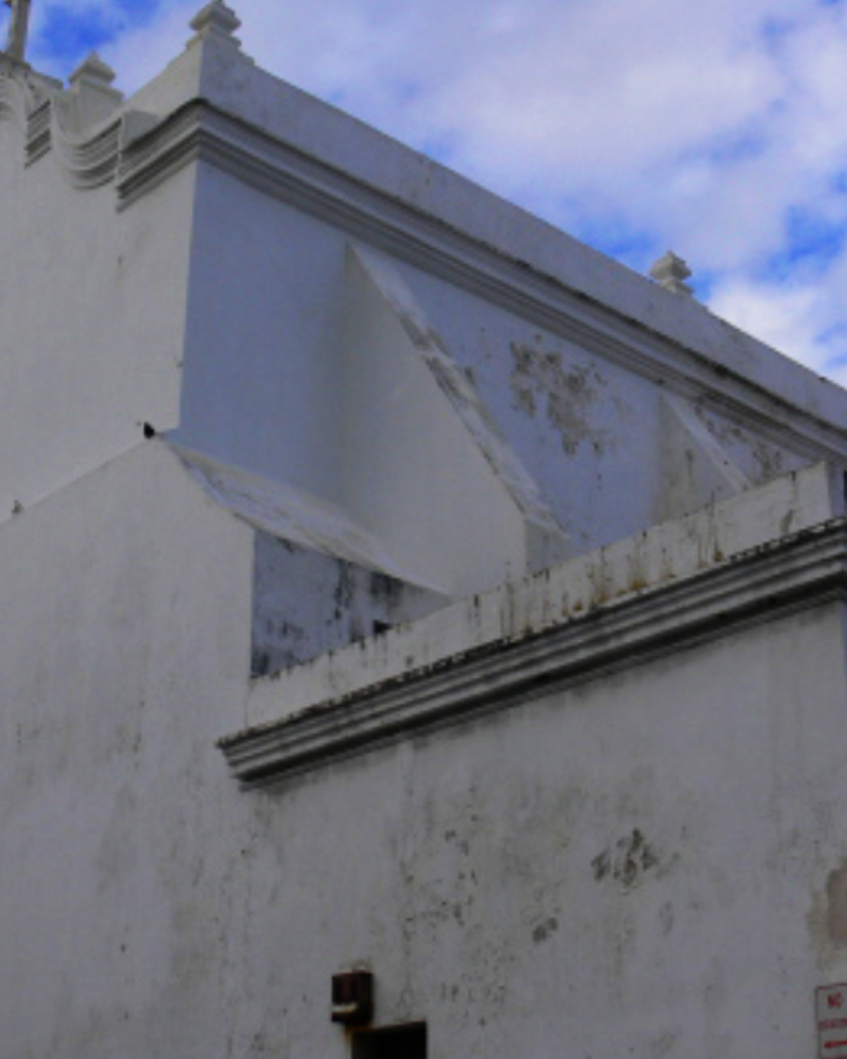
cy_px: 490
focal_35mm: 58
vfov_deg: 32.5
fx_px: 1818
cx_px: 392
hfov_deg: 26.2
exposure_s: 1/320
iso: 80
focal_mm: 7.4
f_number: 5.6
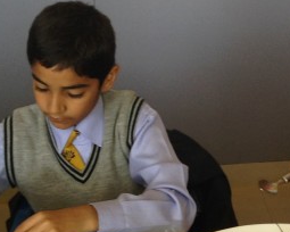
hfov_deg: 19.6
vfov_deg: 15.9
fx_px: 833
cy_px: 116
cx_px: 223
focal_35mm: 97
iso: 32
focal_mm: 3.3
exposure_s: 1/24
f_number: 2.4
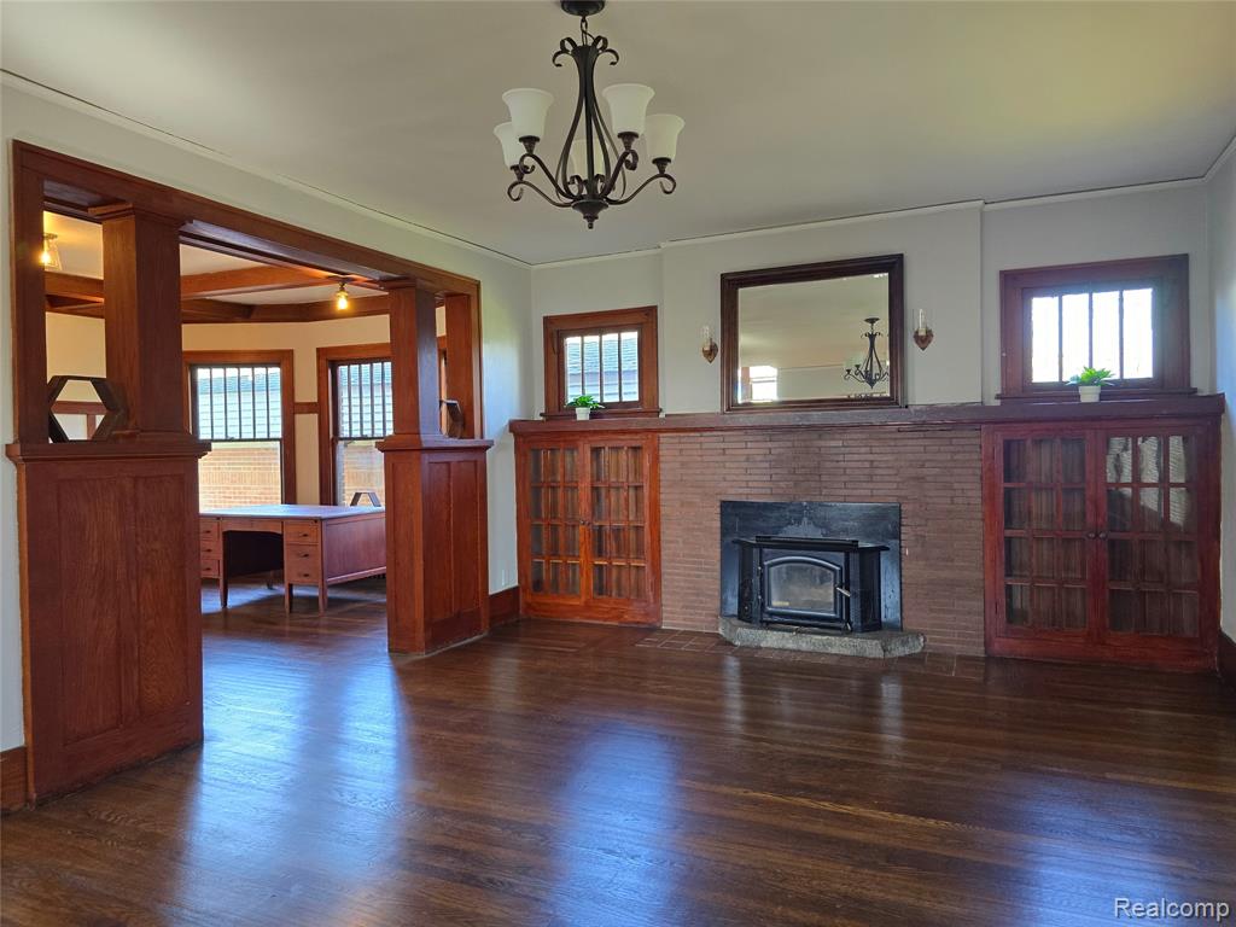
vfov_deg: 58.9
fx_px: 821
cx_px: 618
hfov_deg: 73.9
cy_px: 464
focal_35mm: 23
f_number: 1.7
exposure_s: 1/120
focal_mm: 6.3
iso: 200
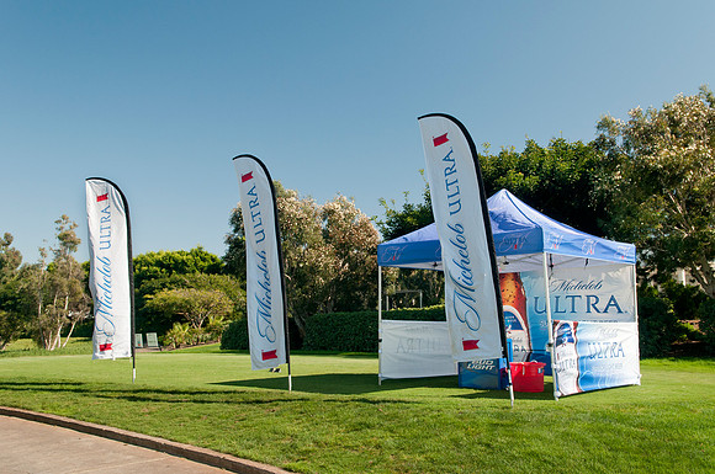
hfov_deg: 55.2
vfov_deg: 38.3
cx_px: 358
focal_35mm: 34
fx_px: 684
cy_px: 237
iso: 200
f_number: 7.1
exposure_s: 1/200
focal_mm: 23
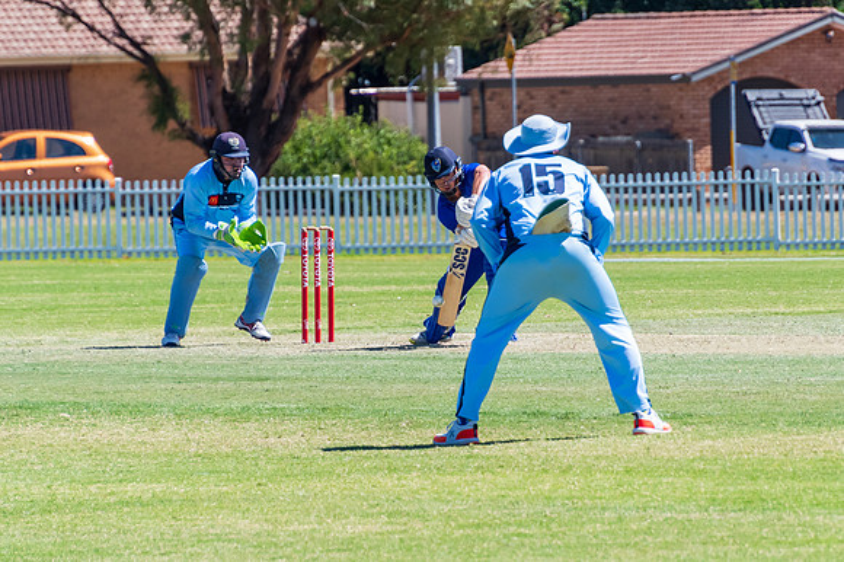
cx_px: 409
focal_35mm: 626
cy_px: 265
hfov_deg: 3.3
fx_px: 14666
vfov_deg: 2.2
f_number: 6.3
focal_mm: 300
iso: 400
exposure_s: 1/1600
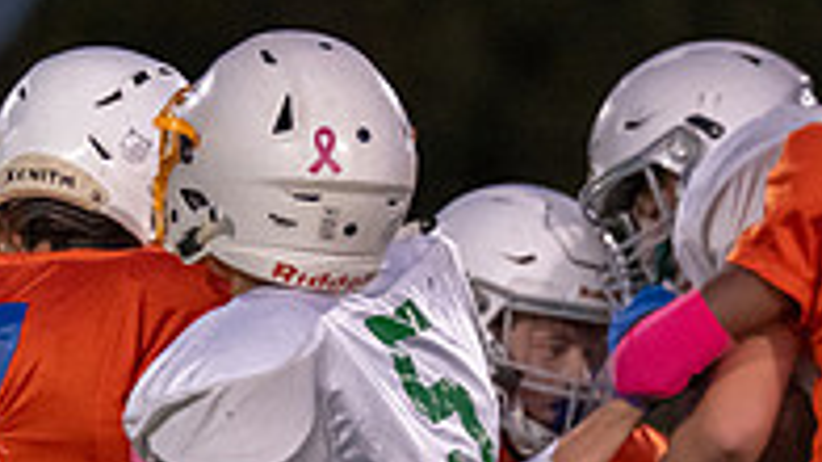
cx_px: 800
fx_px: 22808
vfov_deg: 1.2
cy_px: 612
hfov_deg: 2.1
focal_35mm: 1047
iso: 3200
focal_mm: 200
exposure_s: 1/1000
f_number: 2.8
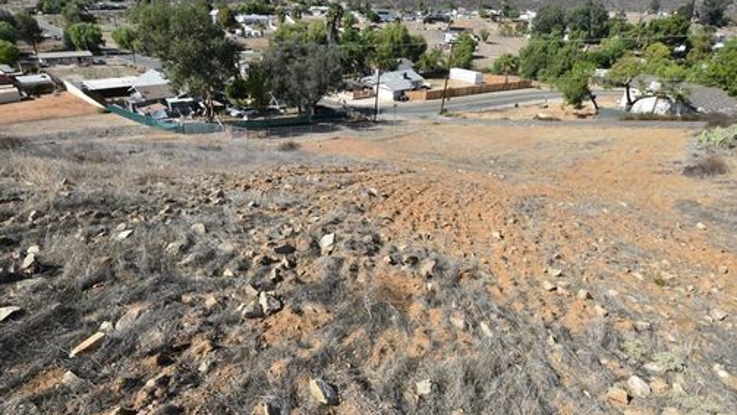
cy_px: 205
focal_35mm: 20
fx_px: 391
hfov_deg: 86.6
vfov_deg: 55.9
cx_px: 366
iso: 200
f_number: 9
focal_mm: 10
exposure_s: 1/320
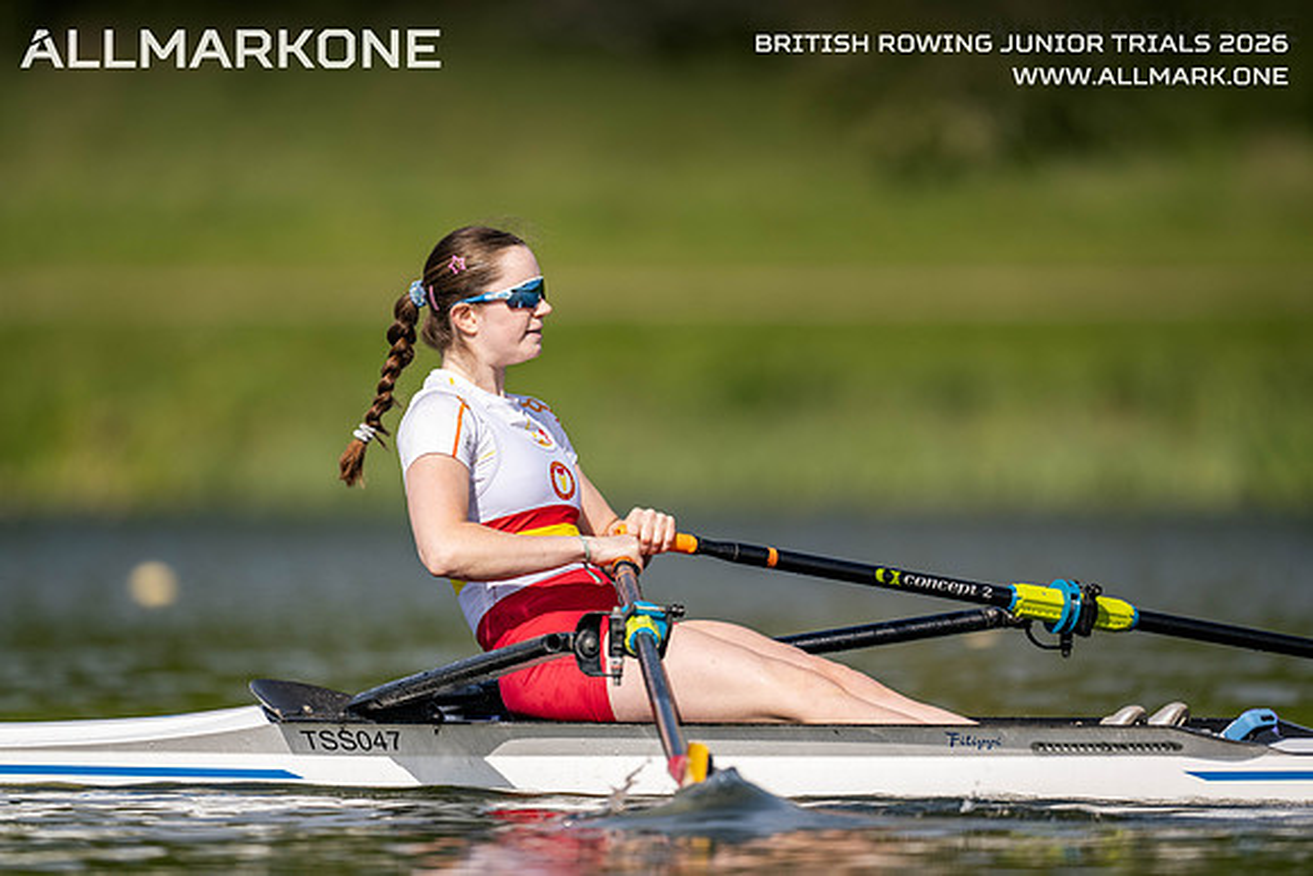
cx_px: 656
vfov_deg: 2.3
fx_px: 21887
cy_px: 438
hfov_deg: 3.4
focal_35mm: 600
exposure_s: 1/2500
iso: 180
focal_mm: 600
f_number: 4
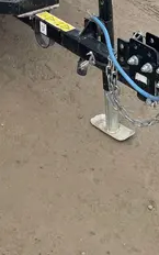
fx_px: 603
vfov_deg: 20.3
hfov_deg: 14.5
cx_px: -38
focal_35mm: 87
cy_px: -134
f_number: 1.6
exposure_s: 1/1276
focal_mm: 4.2
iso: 32
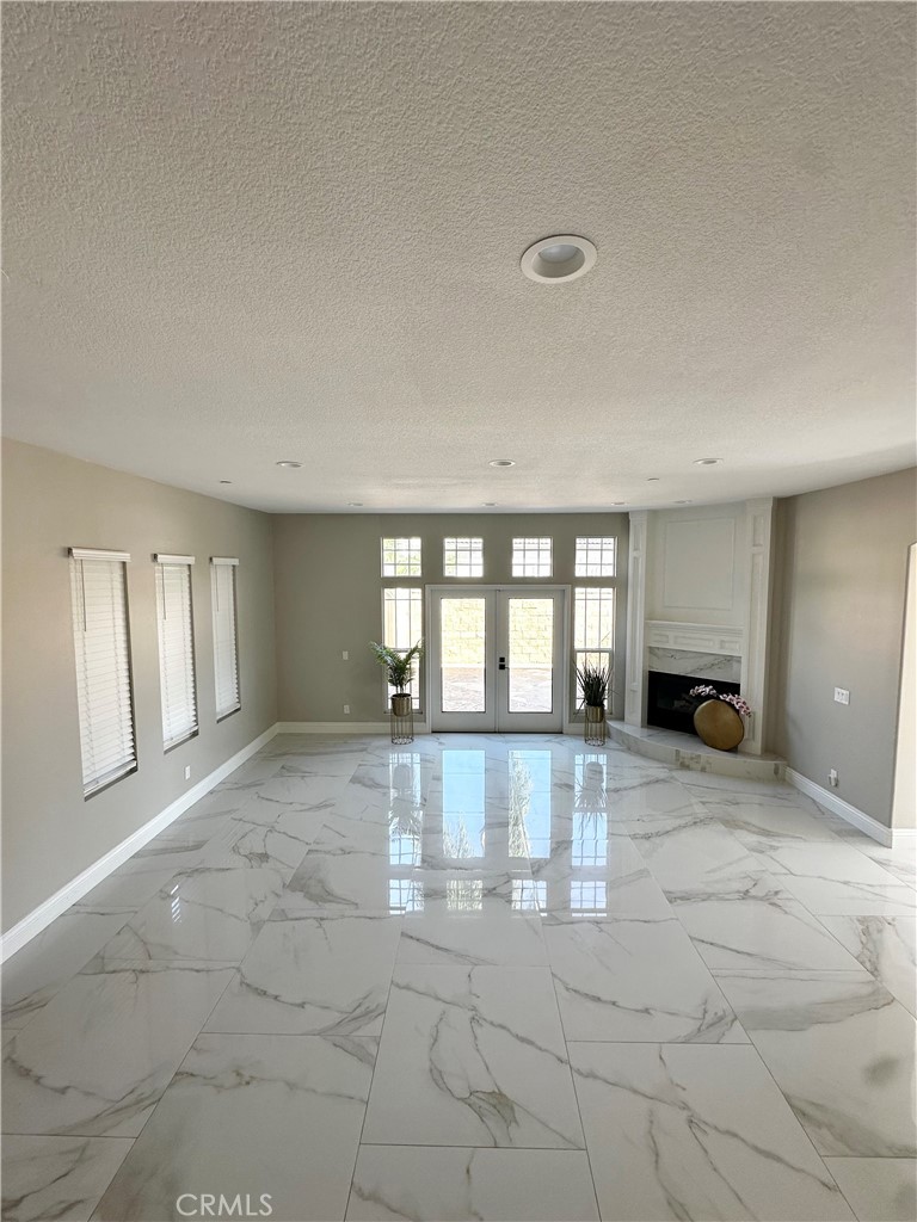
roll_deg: -0.9
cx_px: 458
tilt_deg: -4.5
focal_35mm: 14
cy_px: 611
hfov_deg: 85.7
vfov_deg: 102.1
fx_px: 494
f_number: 2.2
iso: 40
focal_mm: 2.22
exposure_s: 1/115
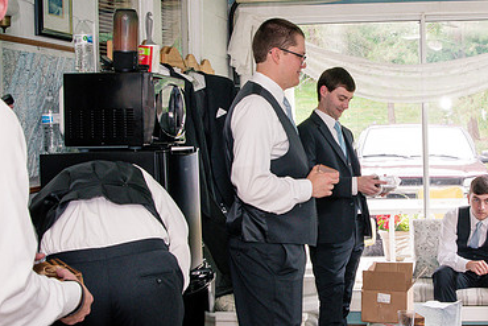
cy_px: 151
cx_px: 376
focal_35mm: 67
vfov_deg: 20.3
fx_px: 909
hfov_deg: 29.5
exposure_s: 1/80
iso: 1250
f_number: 10
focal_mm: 28
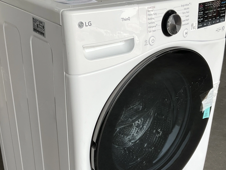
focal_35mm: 53
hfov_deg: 36.1
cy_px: 121
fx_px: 346
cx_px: 120
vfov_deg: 27.3
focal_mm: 3
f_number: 1.8
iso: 25
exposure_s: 1/302
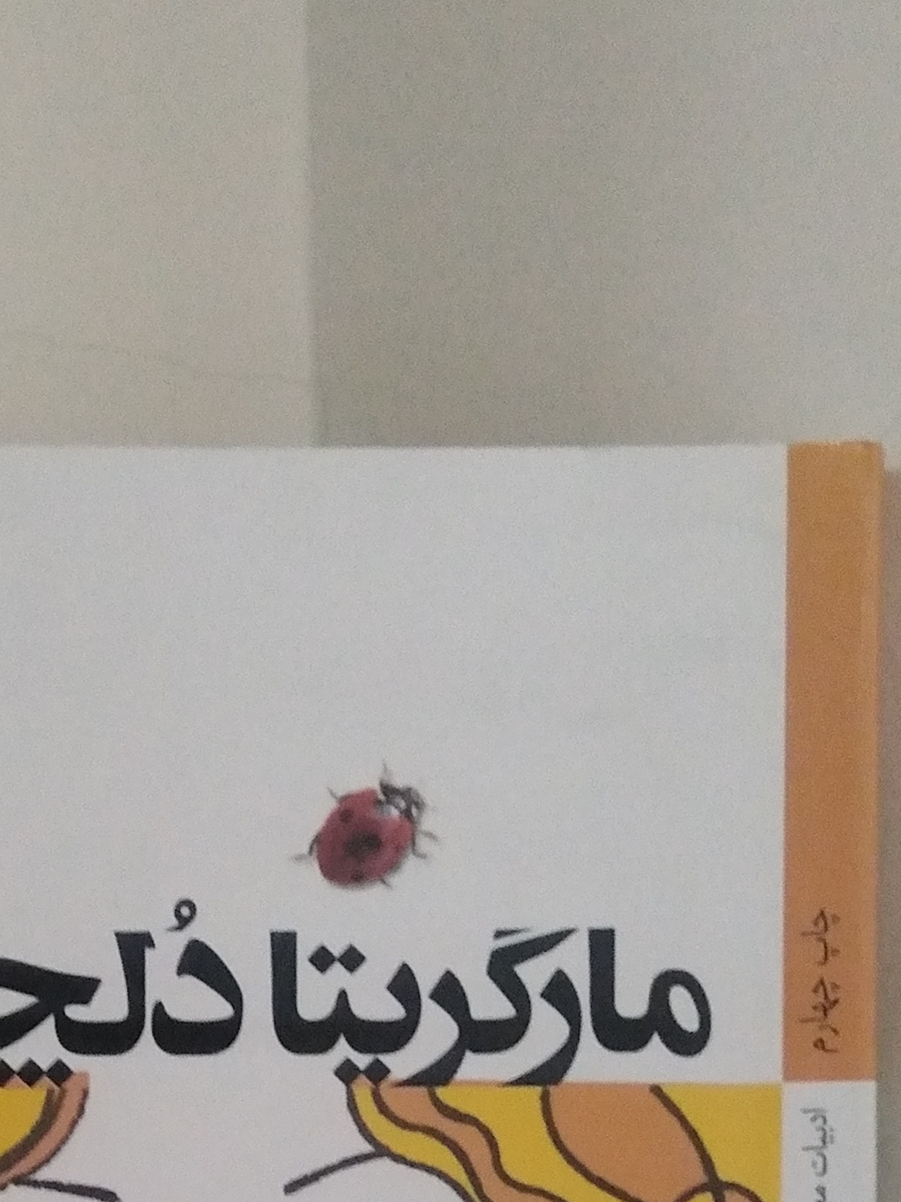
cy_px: 1348
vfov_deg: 23.4
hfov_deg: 18.7
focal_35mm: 78
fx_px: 2707
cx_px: 182
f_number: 1.8
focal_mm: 3.59
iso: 566
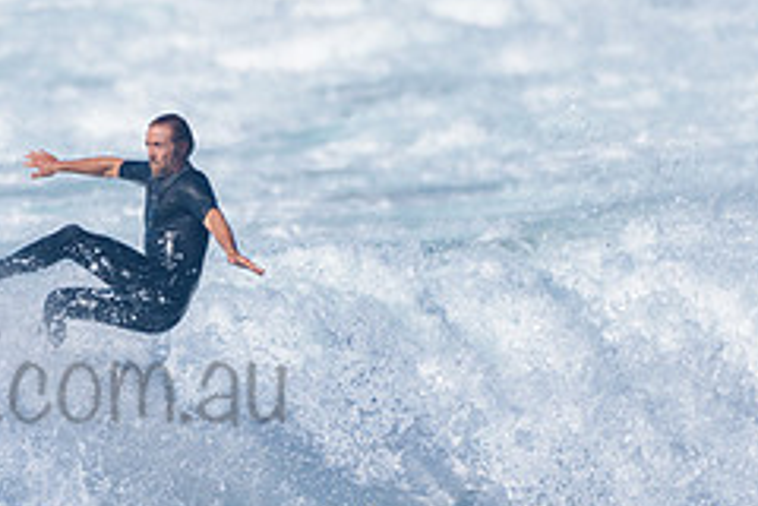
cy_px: 226
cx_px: 159
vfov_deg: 0.9
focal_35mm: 1483
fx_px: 31223
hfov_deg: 1.4
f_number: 5.6
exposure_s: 1/2000
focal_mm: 500
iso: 140
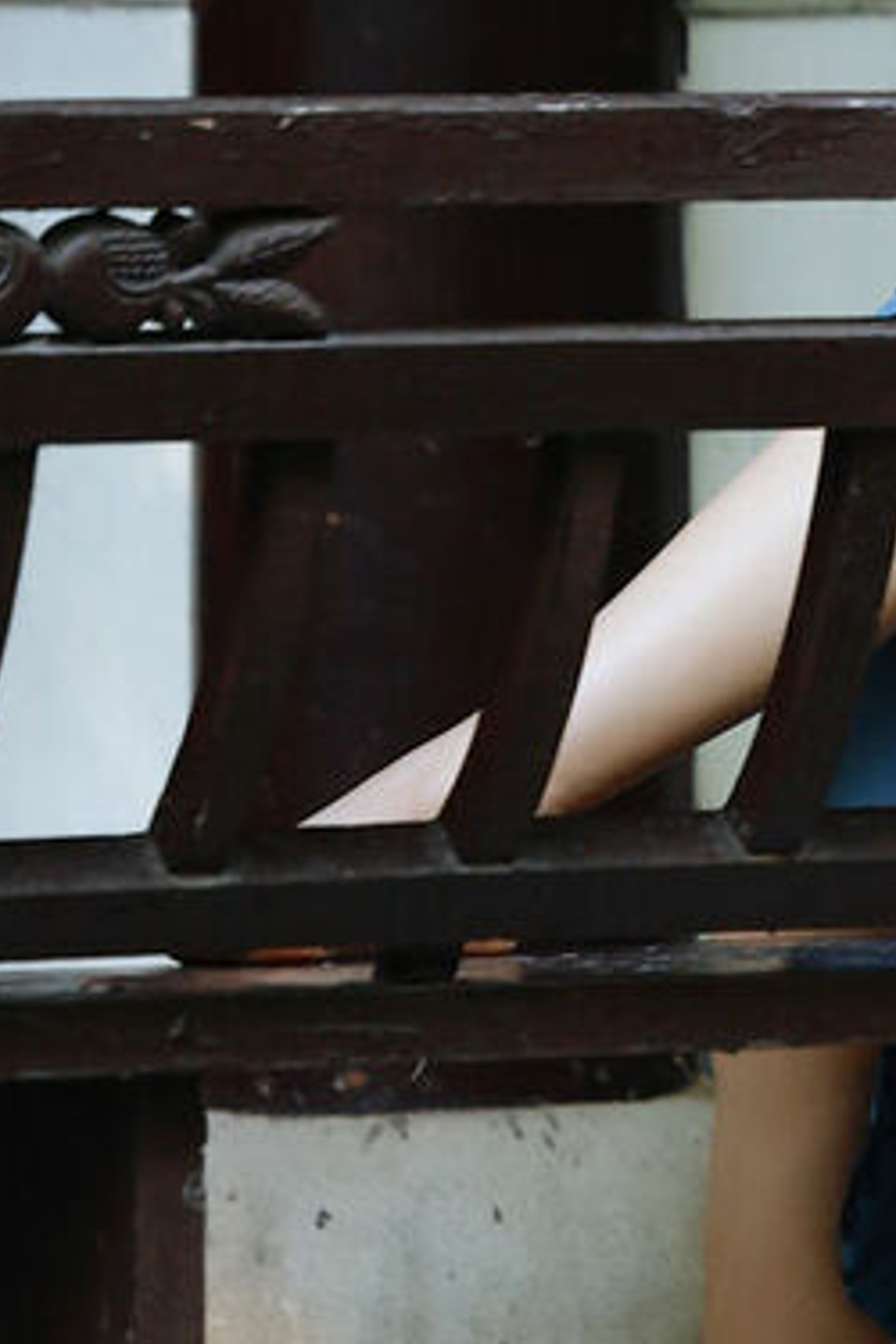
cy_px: -278
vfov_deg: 3.2
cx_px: 1462
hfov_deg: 2.2
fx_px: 23817
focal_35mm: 638
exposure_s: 1/200
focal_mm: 153
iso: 1250
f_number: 2.8
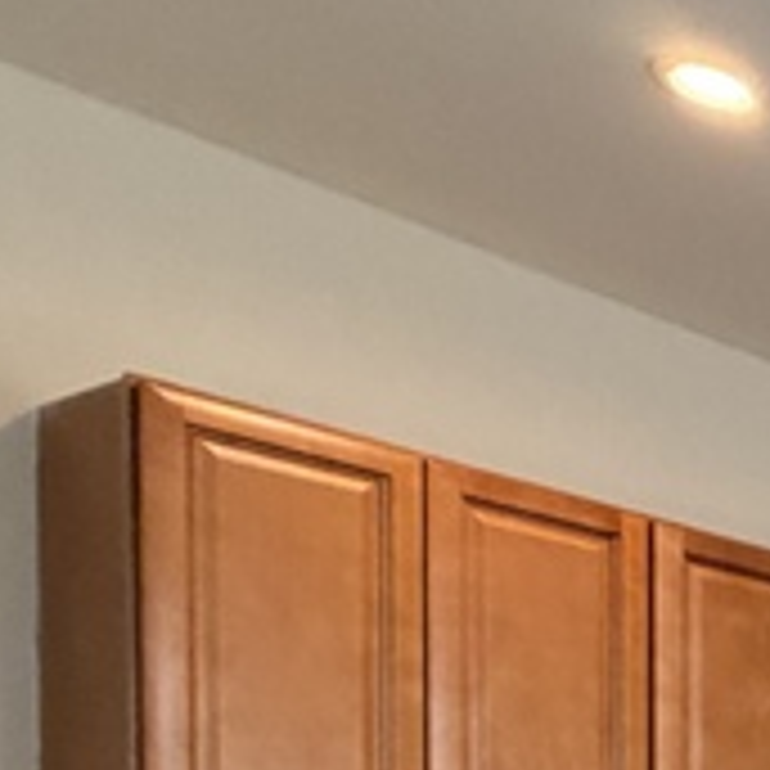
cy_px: 1018
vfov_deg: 25.3
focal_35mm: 58
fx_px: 1460
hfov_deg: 16.4
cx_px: 1743
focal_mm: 2.22
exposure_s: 1/120
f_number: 2.2
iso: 200
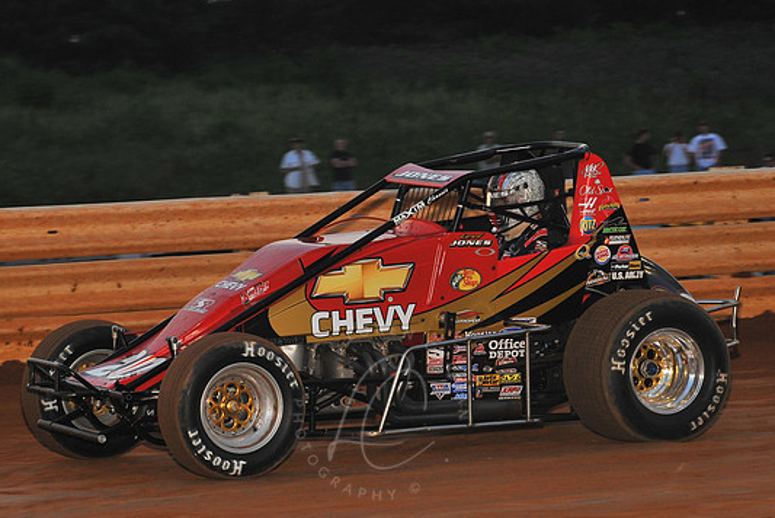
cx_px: 380
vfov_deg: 10.1
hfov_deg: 15.1
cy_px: 277
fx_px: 2929
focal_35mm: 136
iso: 800
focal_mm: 125
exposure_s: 1/320
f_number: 9
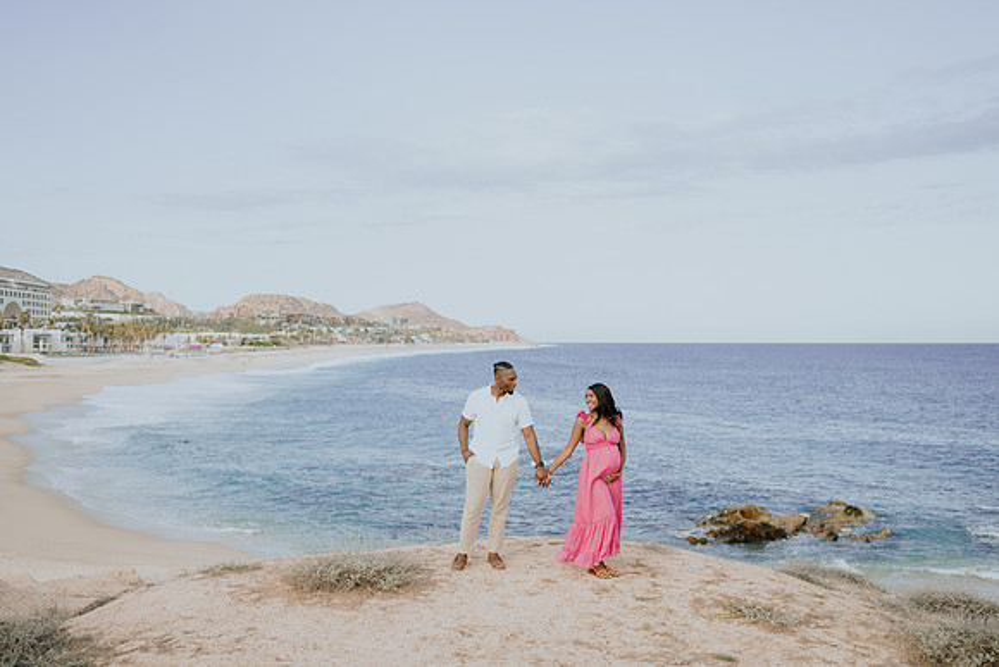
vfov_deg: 36.7
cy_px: 333
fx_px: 1004
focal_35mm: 36
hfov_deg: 52.9
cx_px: 490
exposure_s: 1/640
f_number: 1.8
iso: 50
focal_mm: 35
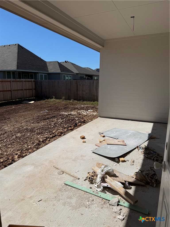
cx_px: 85
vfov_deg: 71.6
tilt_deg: -10.0
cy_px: 114
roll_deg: -1.8
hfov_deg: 56.8
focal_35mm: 24
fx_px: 157
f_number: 1.78
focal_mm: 6.76
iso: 80
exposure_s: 1/11905
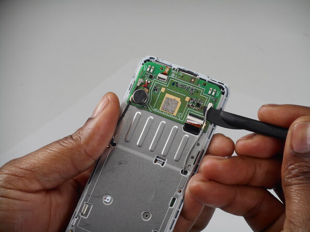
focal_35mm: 153
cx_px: 155
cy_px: 116
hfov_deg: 12.9
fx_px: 1370
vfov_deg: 9.7
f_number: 6.2
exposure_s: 1/60
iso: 110
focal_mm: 27.4
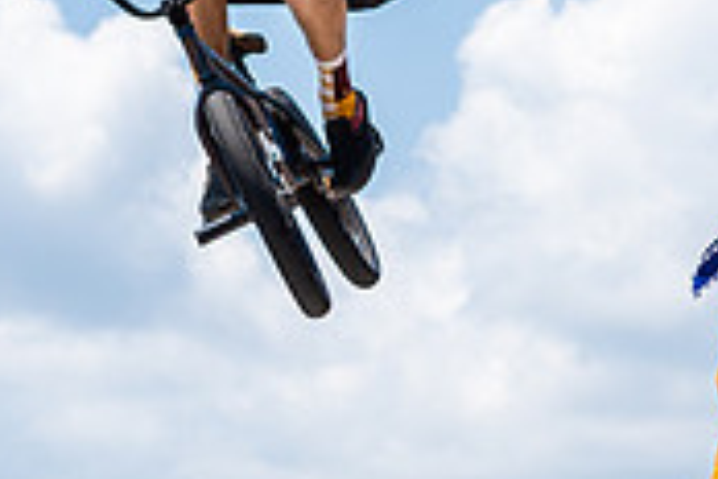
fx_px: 3889
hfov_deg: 10.5
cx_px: 734
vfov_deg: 7.0
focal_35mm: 195
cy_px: 496
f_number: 3.5
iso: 125
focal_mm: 50
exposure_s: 1/1600
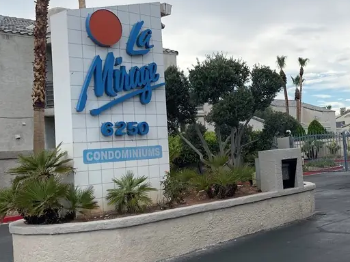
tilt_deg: +4.3
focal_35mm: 50
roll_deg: +4.2
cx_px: 305
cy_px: 110
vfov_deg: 29.1
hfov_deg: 36.2
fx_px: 506
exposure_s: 1/3165
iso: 32
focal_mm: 5.1
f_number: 1.6
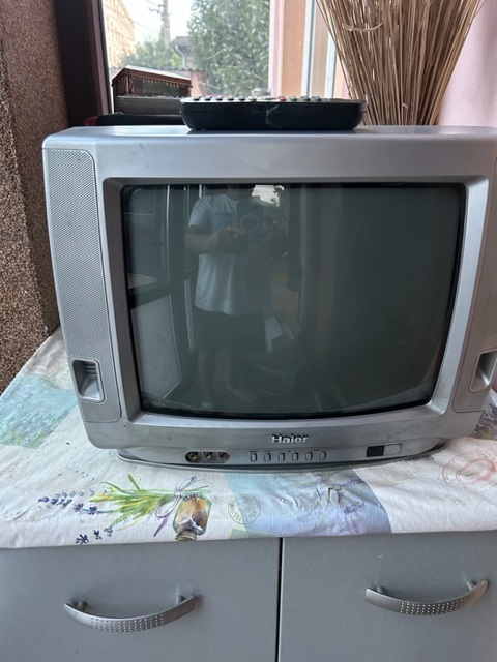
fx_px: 498
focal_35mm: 26
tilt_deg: -19.1
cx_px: 248
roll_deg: +1.6
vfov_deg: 67.3
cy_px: 331
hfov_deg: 53.1
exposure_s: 1/60
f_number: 1.5
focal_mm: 5.7
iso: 500
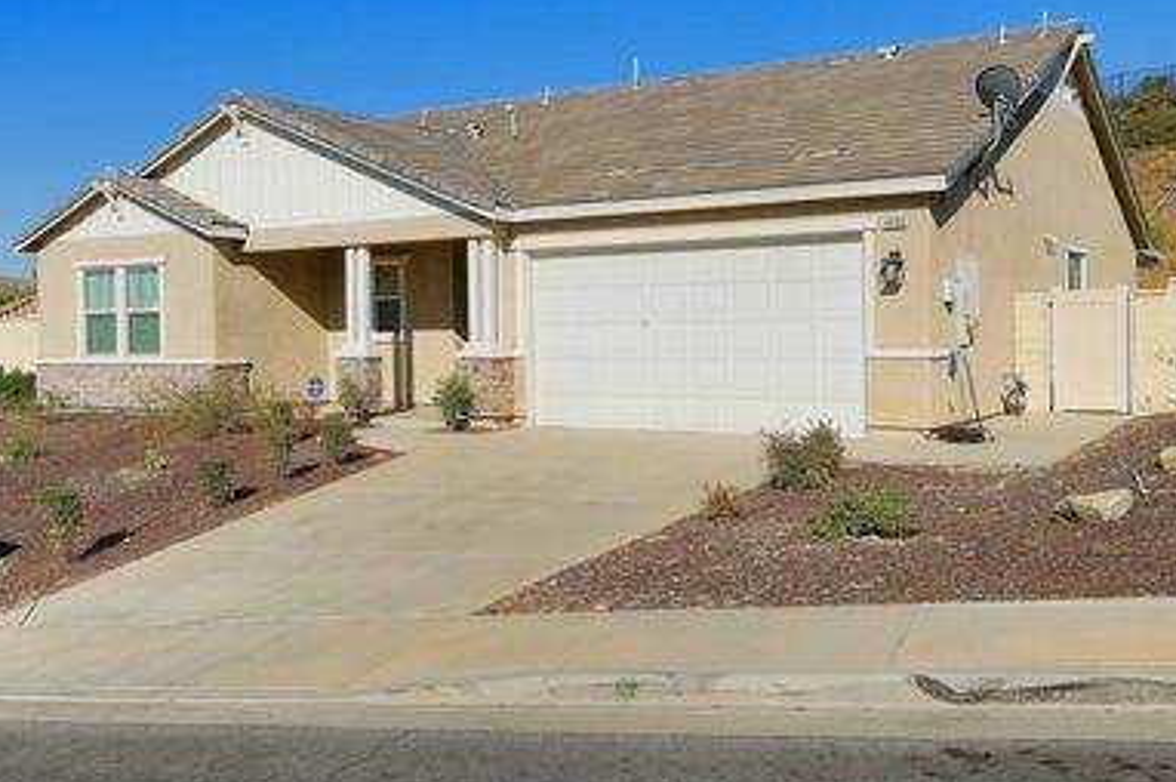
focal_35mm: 38
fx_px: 1240
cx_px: 520
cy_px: 328
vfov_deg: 34.9
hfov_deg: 50.6
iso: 320
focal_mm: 19.1
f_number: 7.1
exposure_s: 1/1600
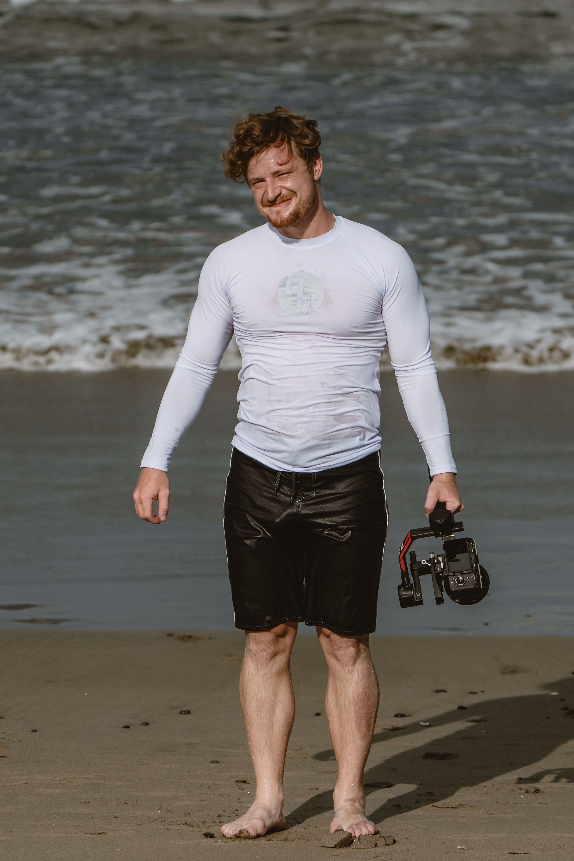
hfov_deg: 4.4
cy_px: 446
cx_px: 310
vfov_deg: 6.6
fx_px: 7440
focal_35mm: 311
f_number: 5.6
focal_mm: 200
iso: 250
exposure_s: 1/2500
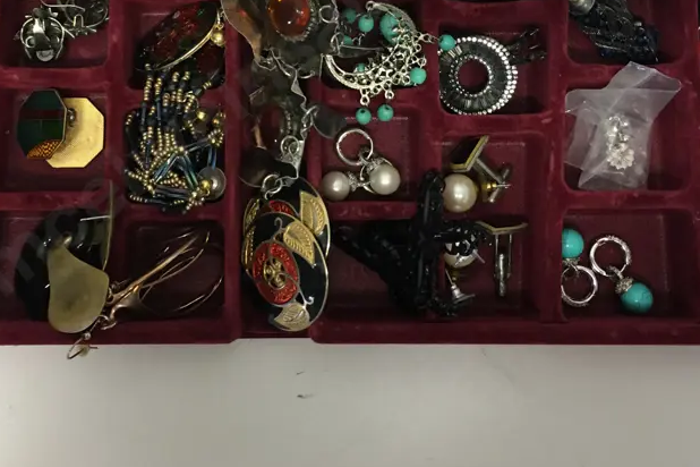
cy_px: 62
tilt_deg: -81.4
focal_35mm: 50
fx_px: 972
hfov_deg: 39.4
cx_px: 283
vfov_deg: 26.3
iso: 80
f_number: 2.2
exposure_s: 1/17
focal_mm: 4.15
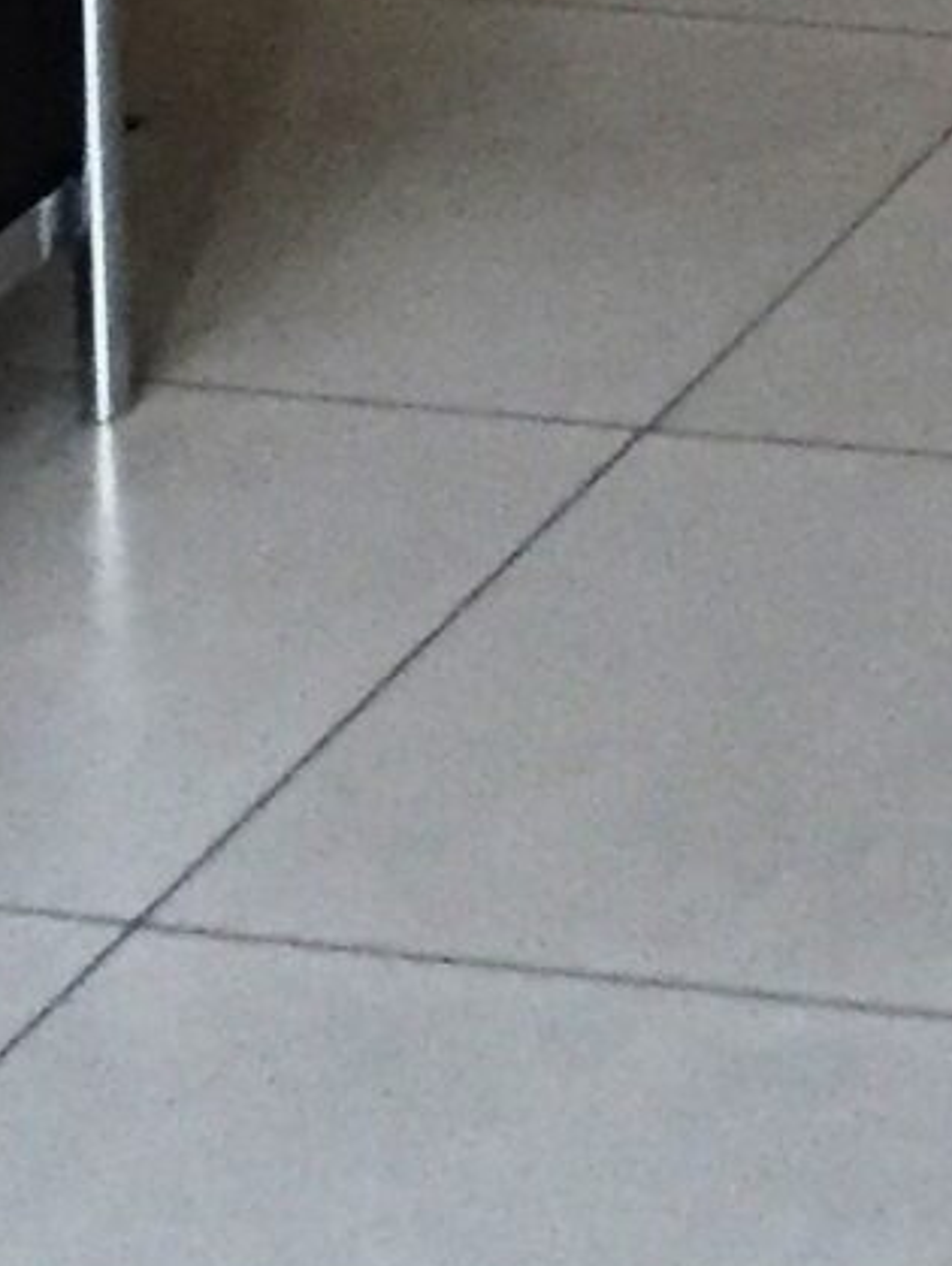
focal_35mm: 177
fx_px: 6481
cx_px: 2644
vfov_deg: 9.3
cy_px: -2320
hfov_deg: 7.6
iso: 250
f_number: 2.2
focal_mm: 4.15
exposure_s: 1/33
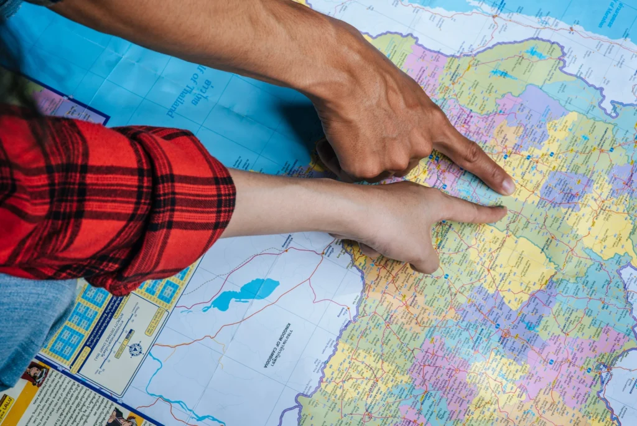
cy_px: 213
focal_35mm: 85
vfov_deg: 16.1
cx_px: 318
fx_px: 1505
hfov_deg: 23.9
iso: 64
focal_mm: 85
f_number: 8
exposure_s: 1/200
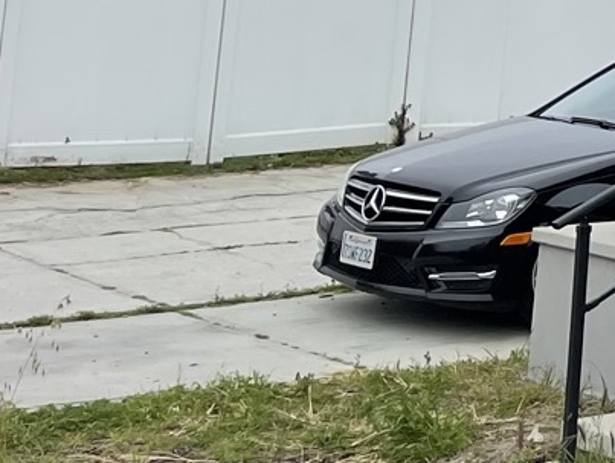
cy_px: -384
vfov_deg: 10.5
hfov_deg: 12.4
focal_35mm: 132
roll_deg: -2.7
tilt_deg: +8.8
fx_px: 2347
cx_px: 1381
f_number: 1.6
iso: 32
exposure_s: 1/1976
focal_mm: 5.1
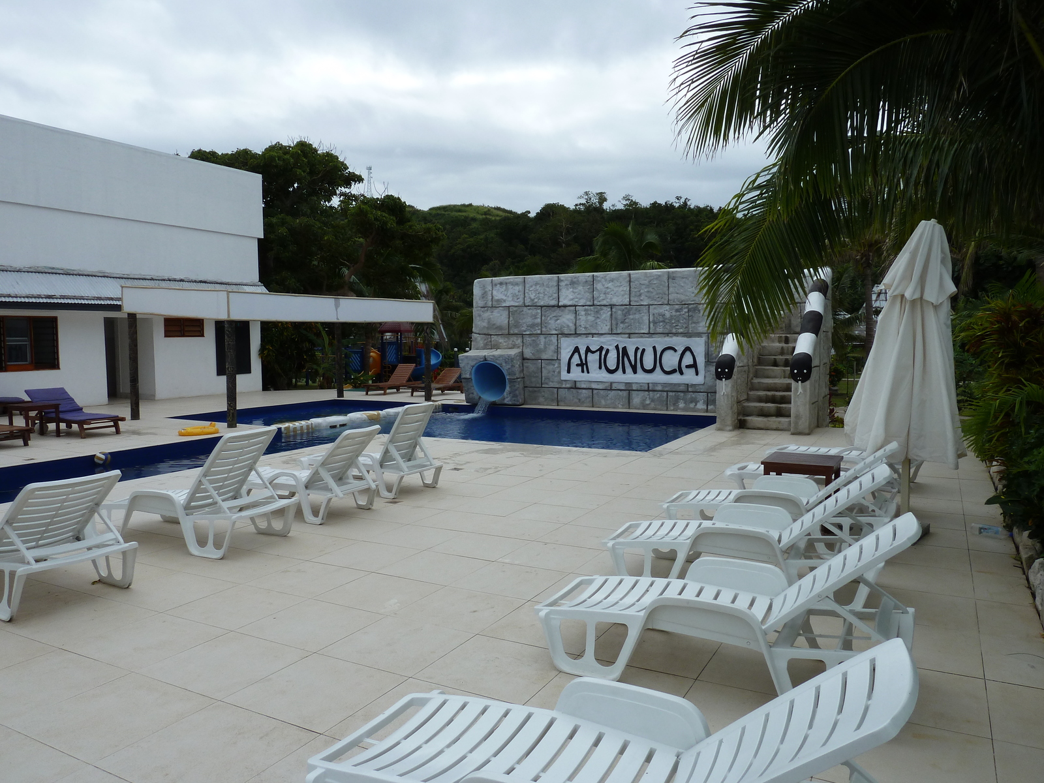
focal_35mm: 25
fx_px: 754
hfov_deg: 69.4
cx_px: 522
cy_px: 392
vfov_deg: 54.9
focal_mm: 4.1
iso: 80
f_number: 5
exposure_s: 1/500
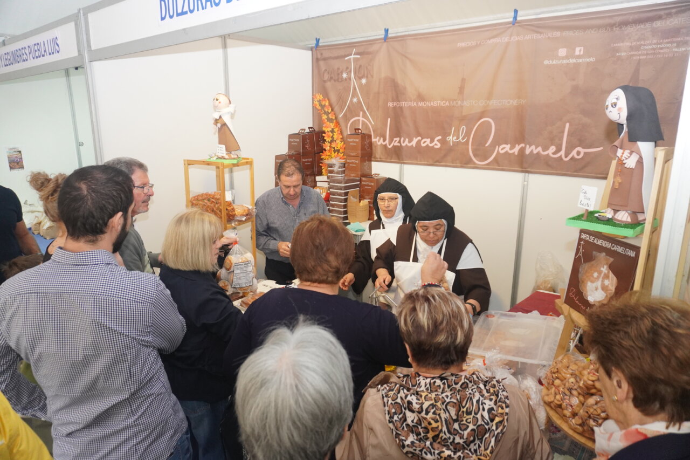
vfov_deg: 53.1
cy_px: 230
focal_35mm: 24
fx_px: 460
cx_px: 345
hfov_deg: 73.8
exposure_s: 1/160
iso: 1250
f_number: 4
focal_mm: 16
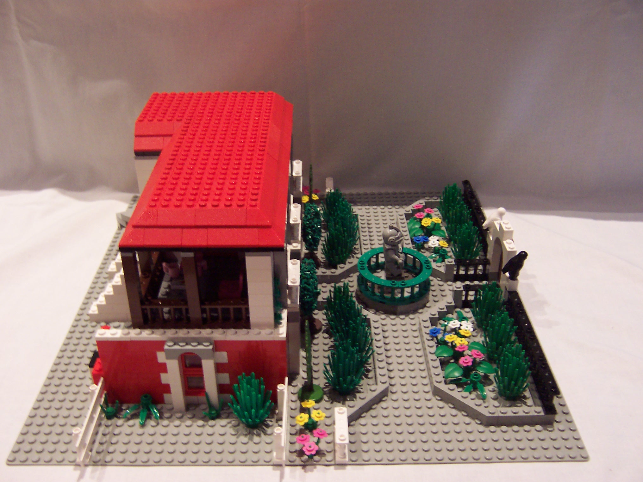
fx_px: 669
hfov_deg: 51.4
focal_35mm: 36
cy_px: 241
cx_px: 322
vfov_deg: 39.7
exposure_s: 1/15
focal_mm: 5.6
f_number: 2.8
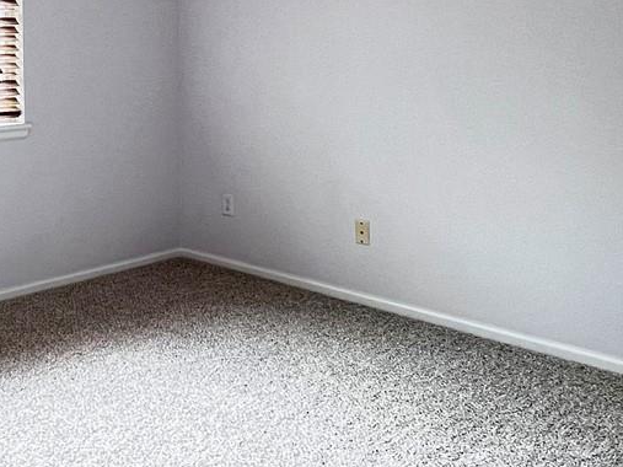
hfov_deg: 42.9
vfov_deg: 34.0
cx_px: 93
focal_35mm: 41
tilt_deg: -2.4
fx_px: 738
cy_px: 86
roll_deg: +0.3
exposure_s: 1/66
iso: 200
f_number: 1.8
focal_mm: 1.57
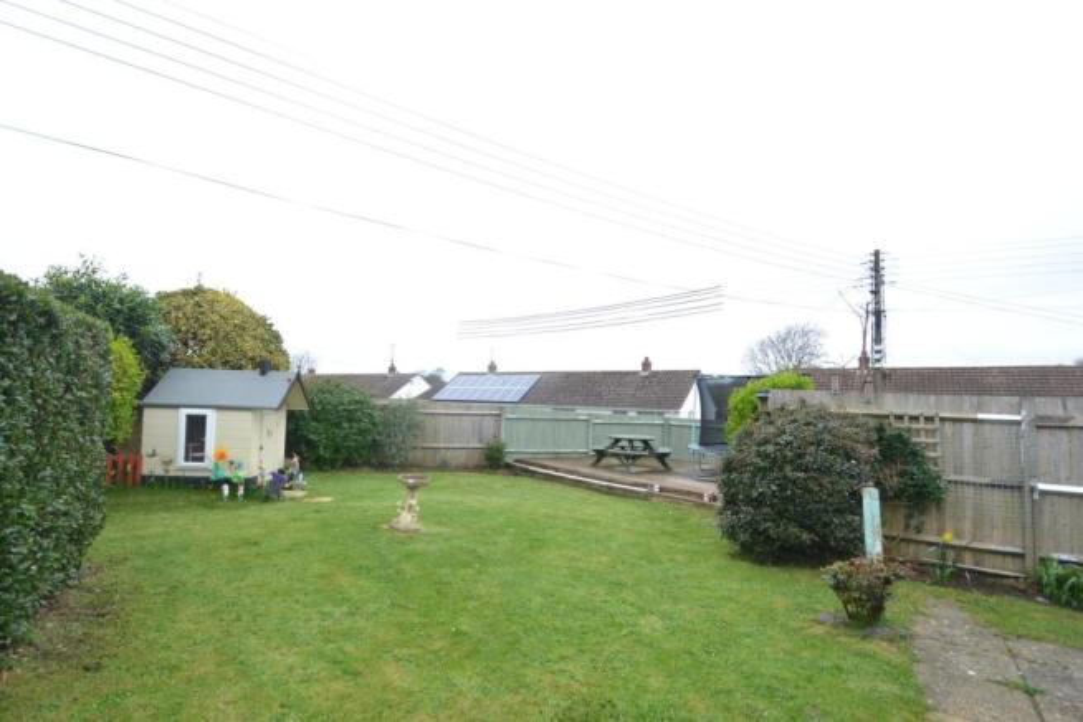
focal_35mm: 16
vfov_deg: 72.1
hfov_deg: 95.0
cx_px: 542
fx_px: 496
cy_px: 361
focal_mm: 11
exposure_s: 1/125
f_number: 5.6
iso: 140
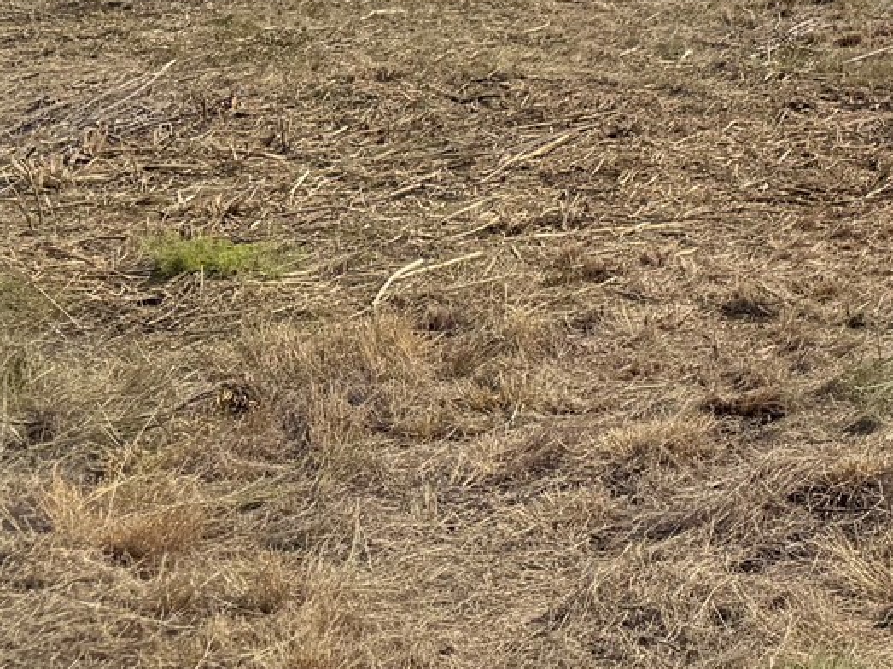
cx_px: 1325
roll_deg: +5.2
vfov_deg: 13.9
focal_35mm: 94
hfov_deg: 18.6
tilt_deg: +3.3
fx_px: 2424
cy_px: -544
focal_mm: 6.76
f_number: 1.78
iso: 80
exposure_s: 1/7937
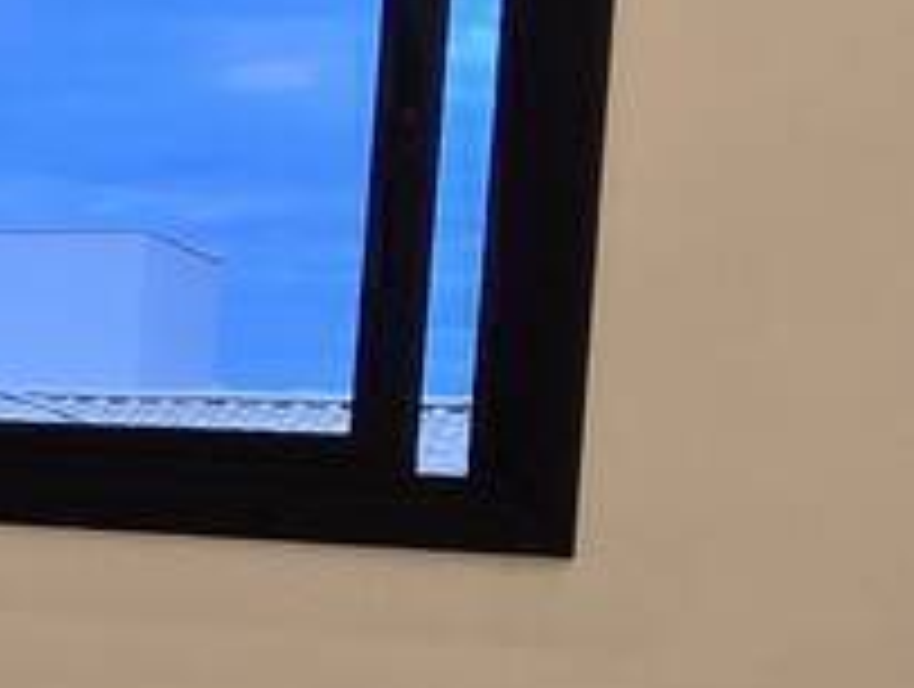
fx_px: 2433
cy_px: 450
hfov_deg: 13.2
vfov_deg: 16.1
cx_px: -1481
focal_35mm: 92
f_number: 2.2
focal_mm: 2.2
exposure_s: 1/60
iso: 80
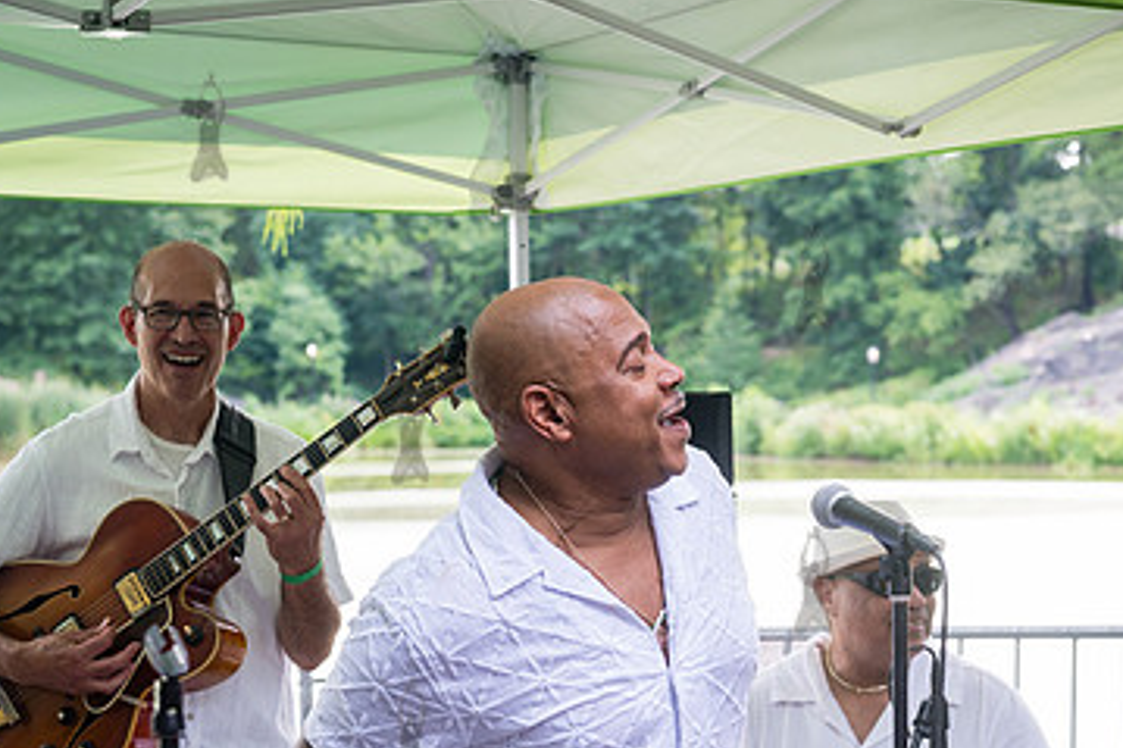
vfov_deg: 16.0
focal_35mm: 85
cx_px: 795
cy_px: 579
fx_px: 2650
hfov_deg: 23.8
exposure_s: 1/400
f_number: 4
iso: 640
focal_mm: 51
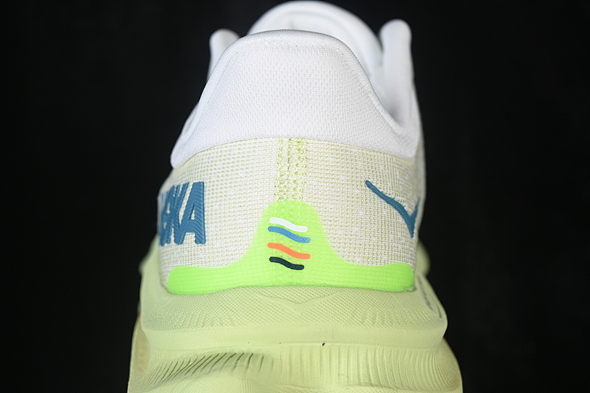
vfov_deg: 18.2
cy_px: 196
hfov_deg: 27.0
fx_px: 1229
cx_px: 295
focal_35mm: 75
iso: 160
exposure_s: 1/80
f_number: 7.1
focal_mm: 50
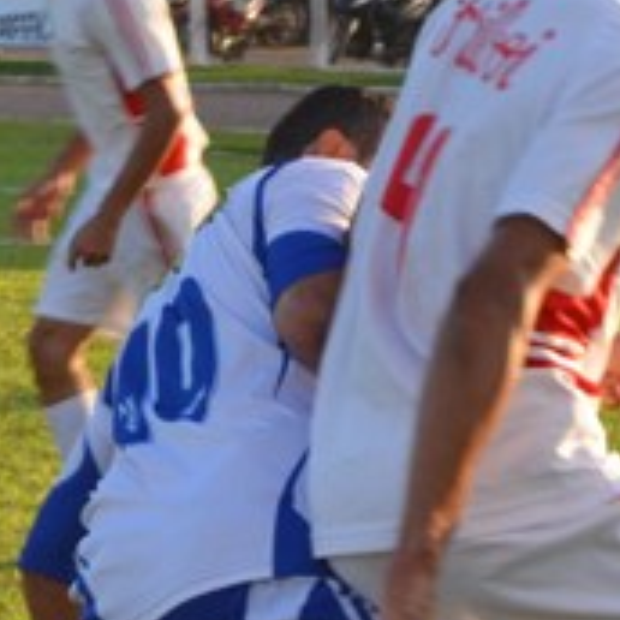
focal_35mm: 261
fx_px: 5280
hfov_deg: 6.6
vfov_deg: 6.7
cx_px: 912
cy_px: 582
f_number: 6.3
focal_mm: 55
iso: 200
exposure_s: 1/200
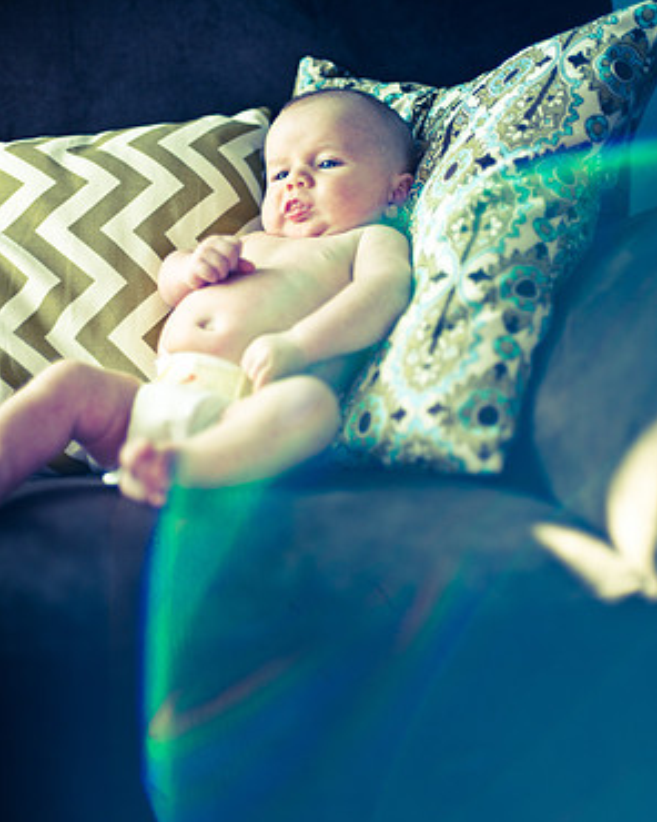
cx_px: 330
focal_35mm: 57
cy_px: 369
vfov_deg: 33.0
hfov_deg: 26.7
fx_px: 1385
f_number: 1.4
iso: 400
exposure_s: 1/1000
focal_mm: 50
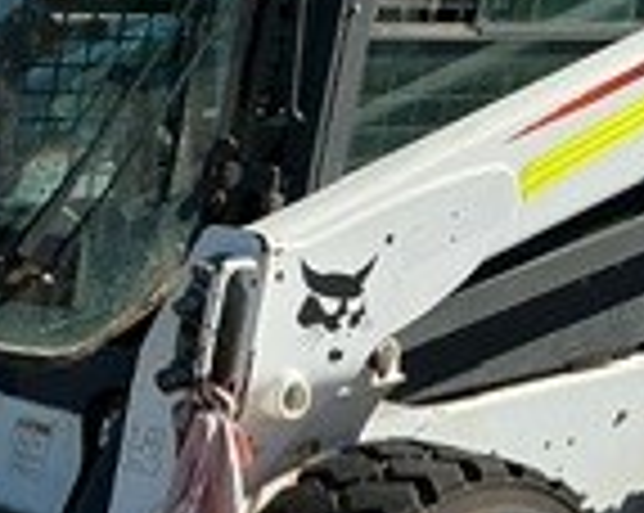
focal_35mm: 127
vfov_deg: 12.1
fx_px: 2417
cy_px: 364
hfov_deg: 15.2
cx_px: 225
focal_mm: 3
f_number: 1.8
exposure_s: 1/1675
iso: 25
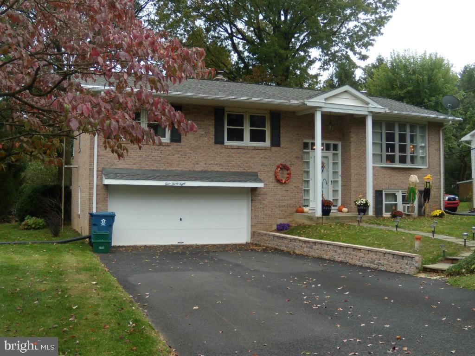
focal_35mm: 36
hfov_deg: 51.4
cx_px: 238
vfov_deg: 39.7
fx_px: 494
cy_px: 178
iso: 80
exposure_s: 1/160
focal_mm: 6.4
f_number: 3.6
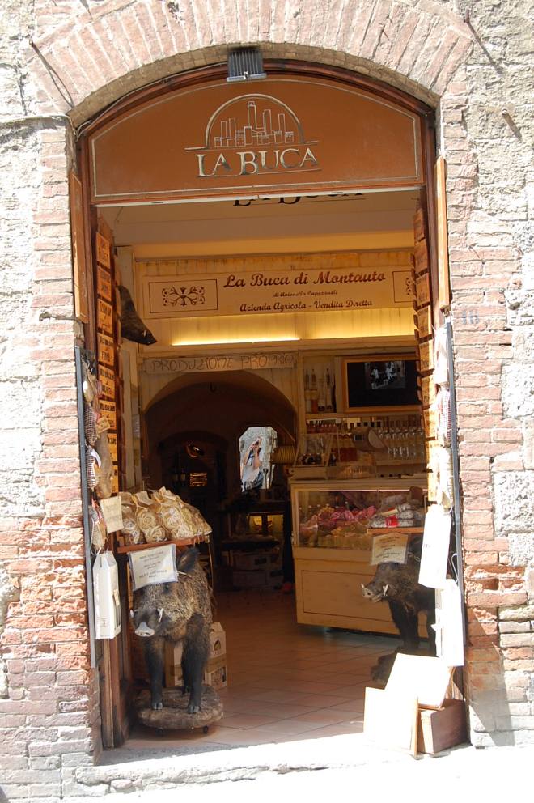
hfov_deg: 22.6
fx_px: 1337
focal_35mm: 60
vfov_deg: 33.4
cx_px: 267
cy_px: 402
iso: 400
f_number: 8
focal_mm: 40
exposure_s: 1/80
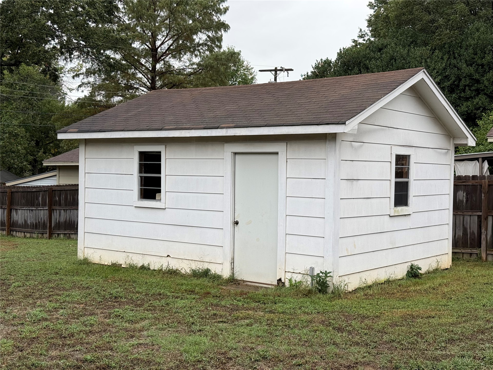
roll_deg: -1.9
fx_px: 684
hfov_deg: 39.7
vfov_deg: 30.3
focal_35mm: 48
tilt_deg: -2.3
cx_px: 246
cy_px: 185
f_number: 1.78
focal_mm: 6.76
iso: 64
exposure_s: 1/794
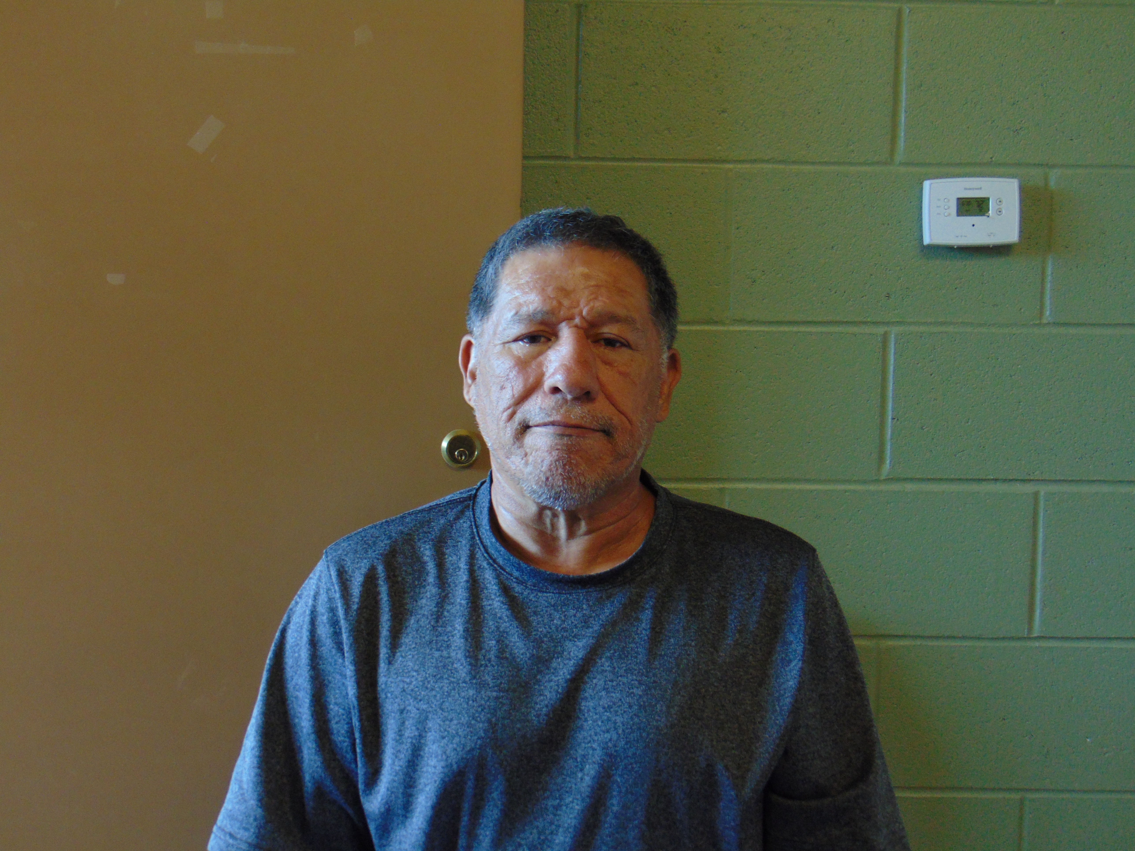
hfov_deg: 44.8
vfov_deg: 34.3
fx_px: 1377
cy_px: 426
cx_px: 568
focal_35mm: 42
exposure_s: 1/30
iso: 200
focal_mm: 7.6
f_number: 3.3
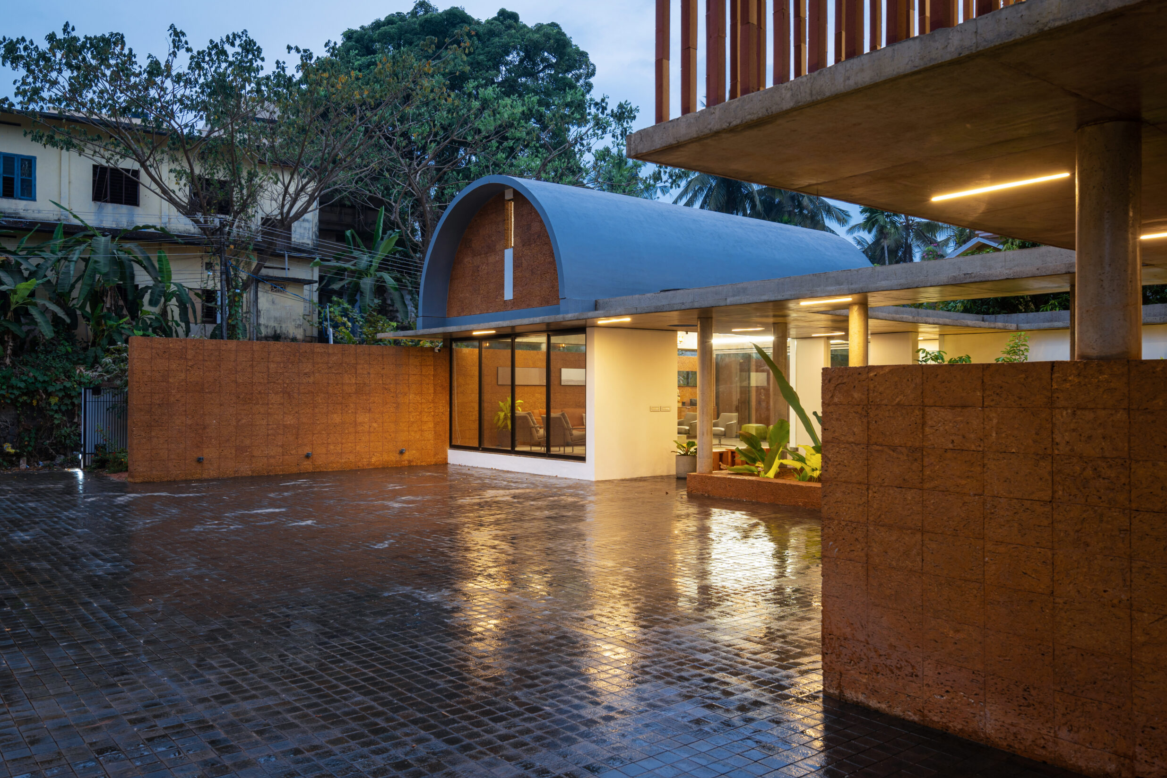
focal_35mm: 28
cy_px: 391
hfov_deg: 65.5
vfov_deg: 46.4
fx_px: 908
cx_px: 563
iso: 100
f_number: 9
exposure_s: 1.3
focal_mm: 27
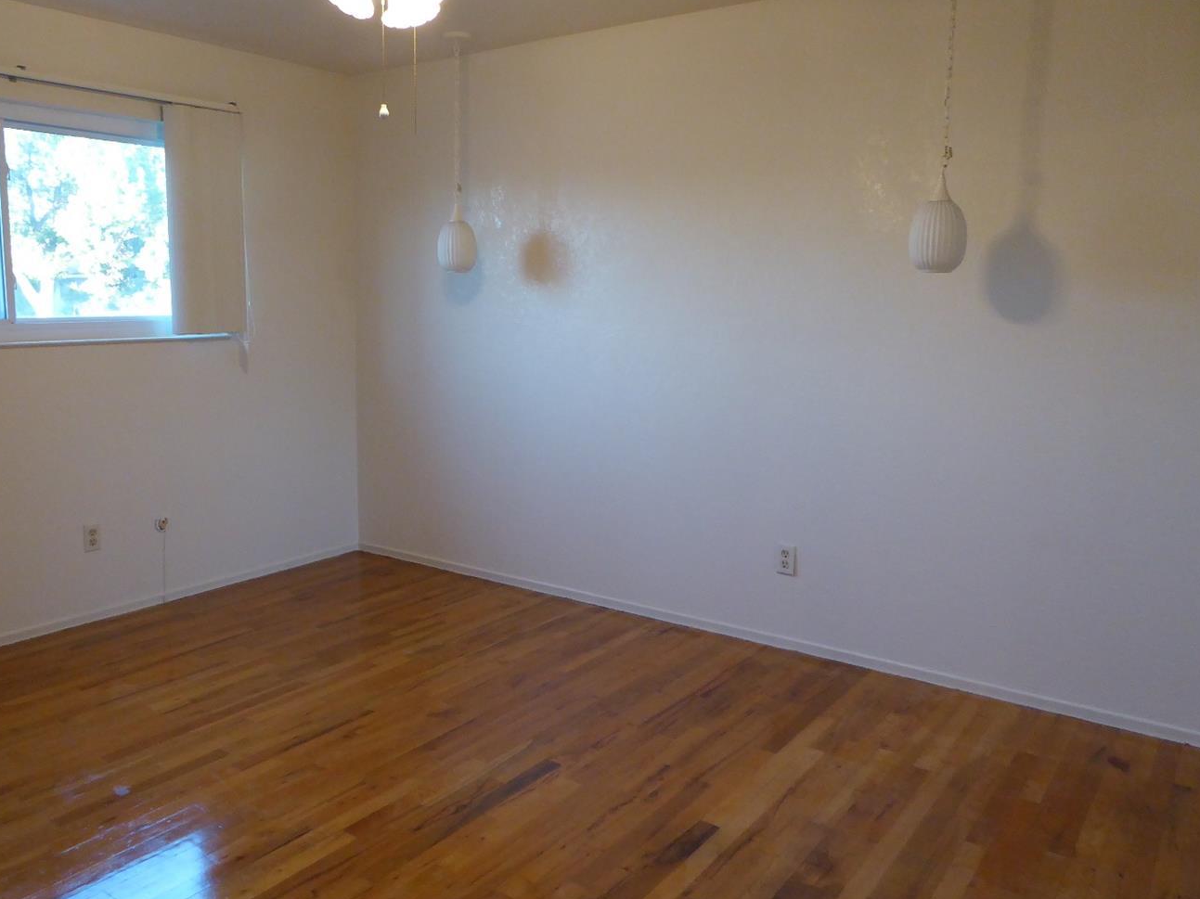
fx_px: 1005
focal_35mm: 29
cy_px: 444
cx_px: 520
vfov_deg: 48.2
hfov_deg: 61.4
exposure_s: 1/40
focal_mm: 4.3
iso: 400
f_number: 3.3
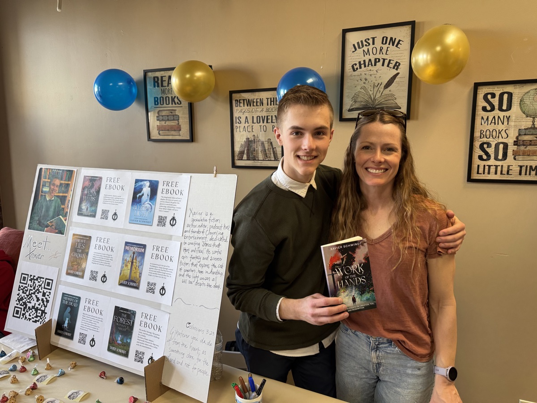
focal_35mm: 24
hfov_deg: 71.6
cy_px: 202
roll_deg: -0.8
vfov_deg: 56.8
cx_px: 268
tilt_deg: -10.7
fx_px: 372
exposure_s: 1/120
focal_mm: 6.76
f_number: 1.78
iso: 160
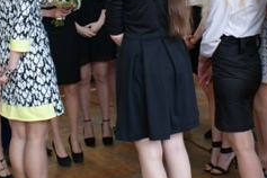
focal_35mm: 73
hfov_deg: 27.7
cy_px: -3
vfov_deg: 18.2
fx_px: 541
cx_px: 139
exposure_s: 1/40
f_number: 4.5
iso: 100
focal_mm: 18
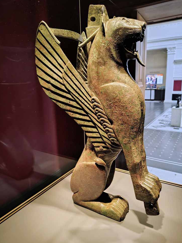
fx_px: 175
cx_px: 94
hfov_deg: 54.9
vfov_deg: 69.4
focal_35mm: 25
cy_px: 120
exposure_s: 1/40
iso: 1766
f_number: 1.8
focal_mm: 5.56
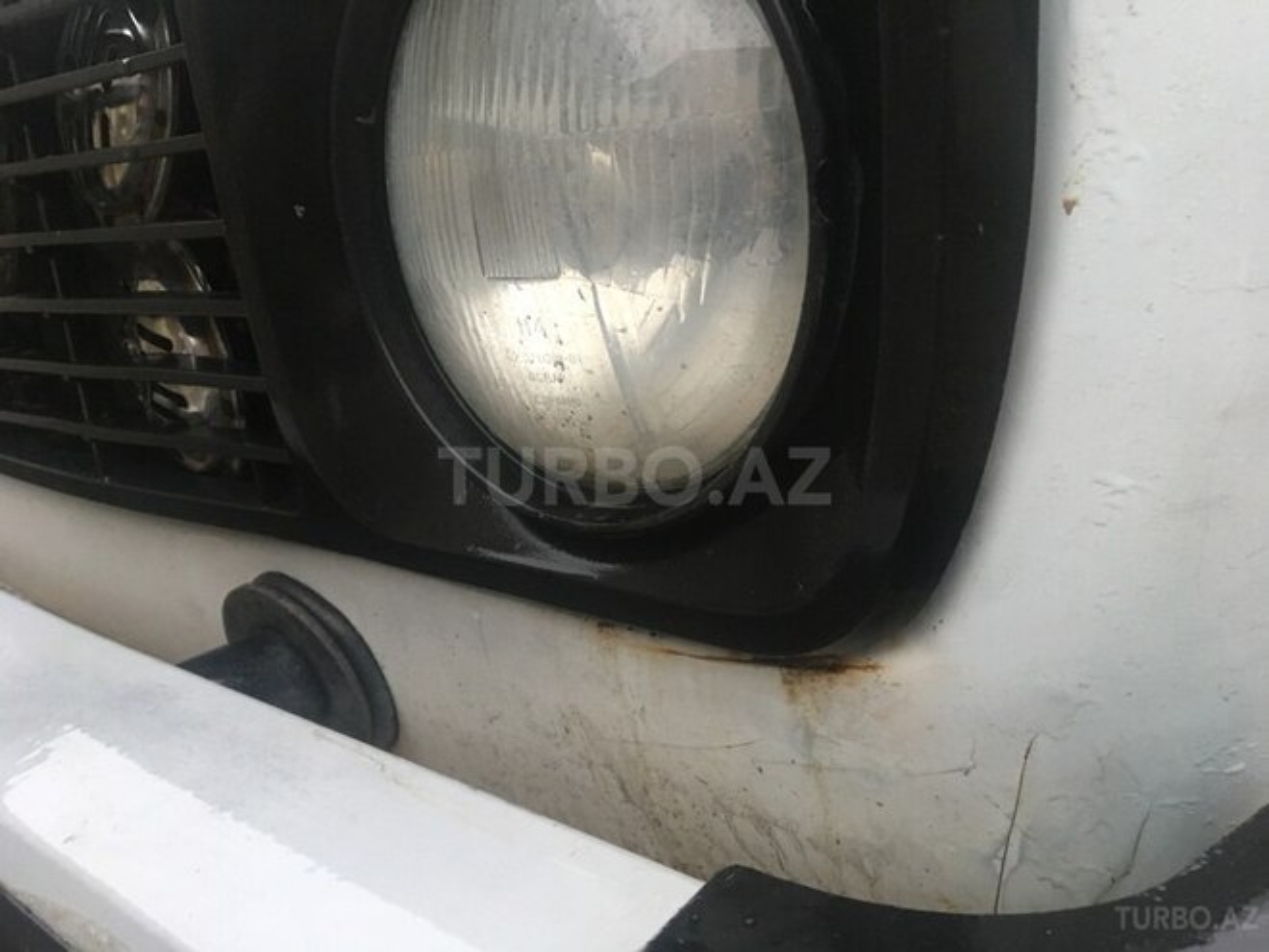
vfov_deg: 48.2
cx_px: 634
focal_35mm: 29
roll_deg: +1.4
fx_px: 1063
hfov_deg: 61.7
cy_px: 476
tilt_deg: -13.4
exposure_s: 1/33
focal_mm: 4.15
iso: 160
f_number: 2.2
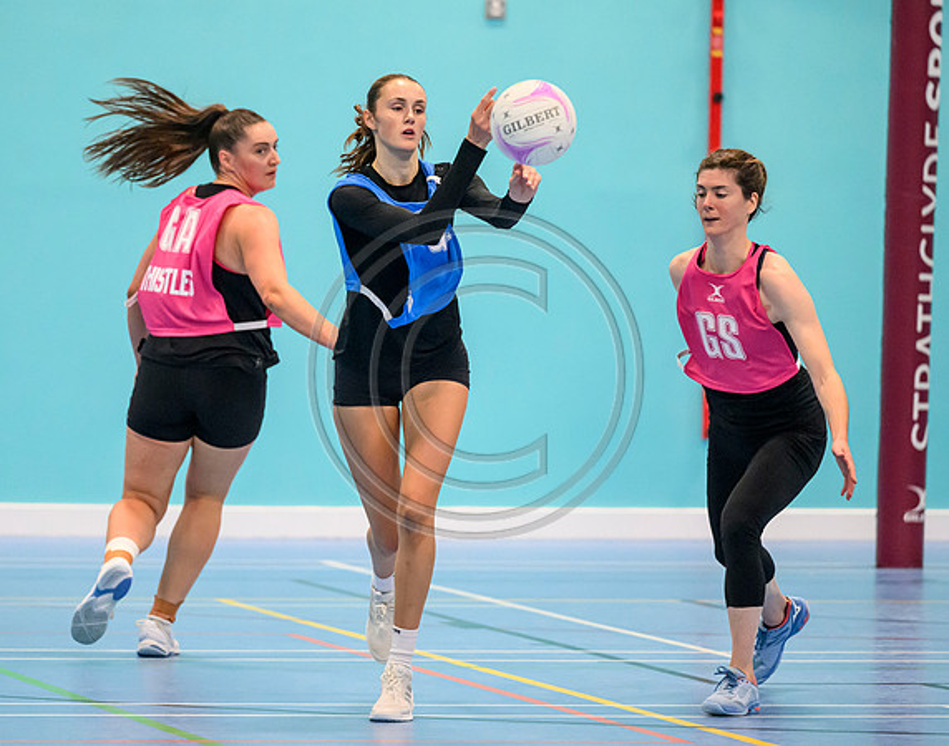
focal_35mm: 299
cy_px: 367
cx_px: 408
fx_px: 8340
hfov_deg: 6.5
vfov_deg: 5.1
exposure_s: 1/1000
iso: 8000
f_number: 2.8
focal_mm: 200
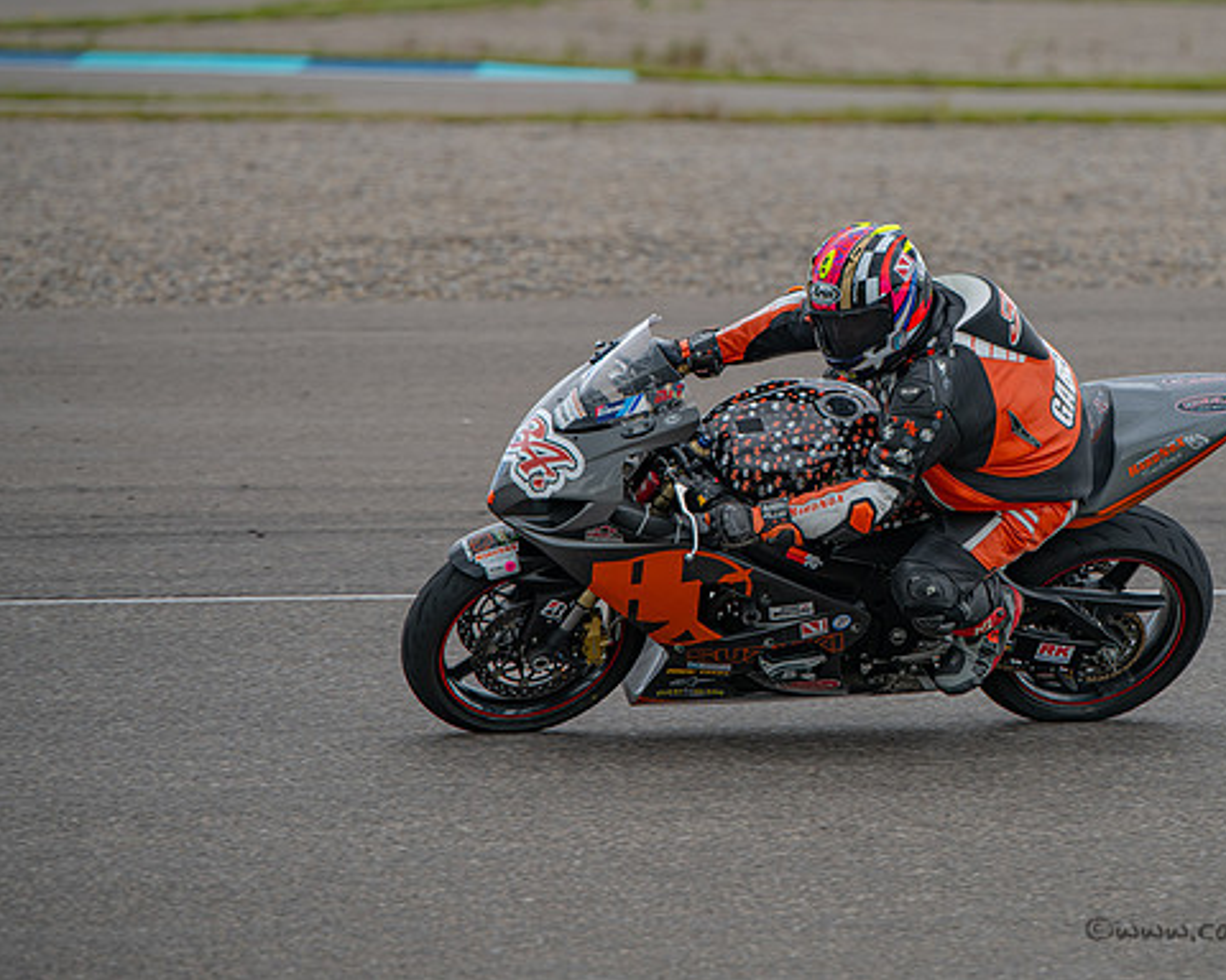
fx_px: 10631
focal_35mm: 293
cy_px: 389
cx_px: 939
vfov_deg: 5.3
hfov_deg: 6.6
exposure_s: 1/1250
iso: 125
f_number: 3.5
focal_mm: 200
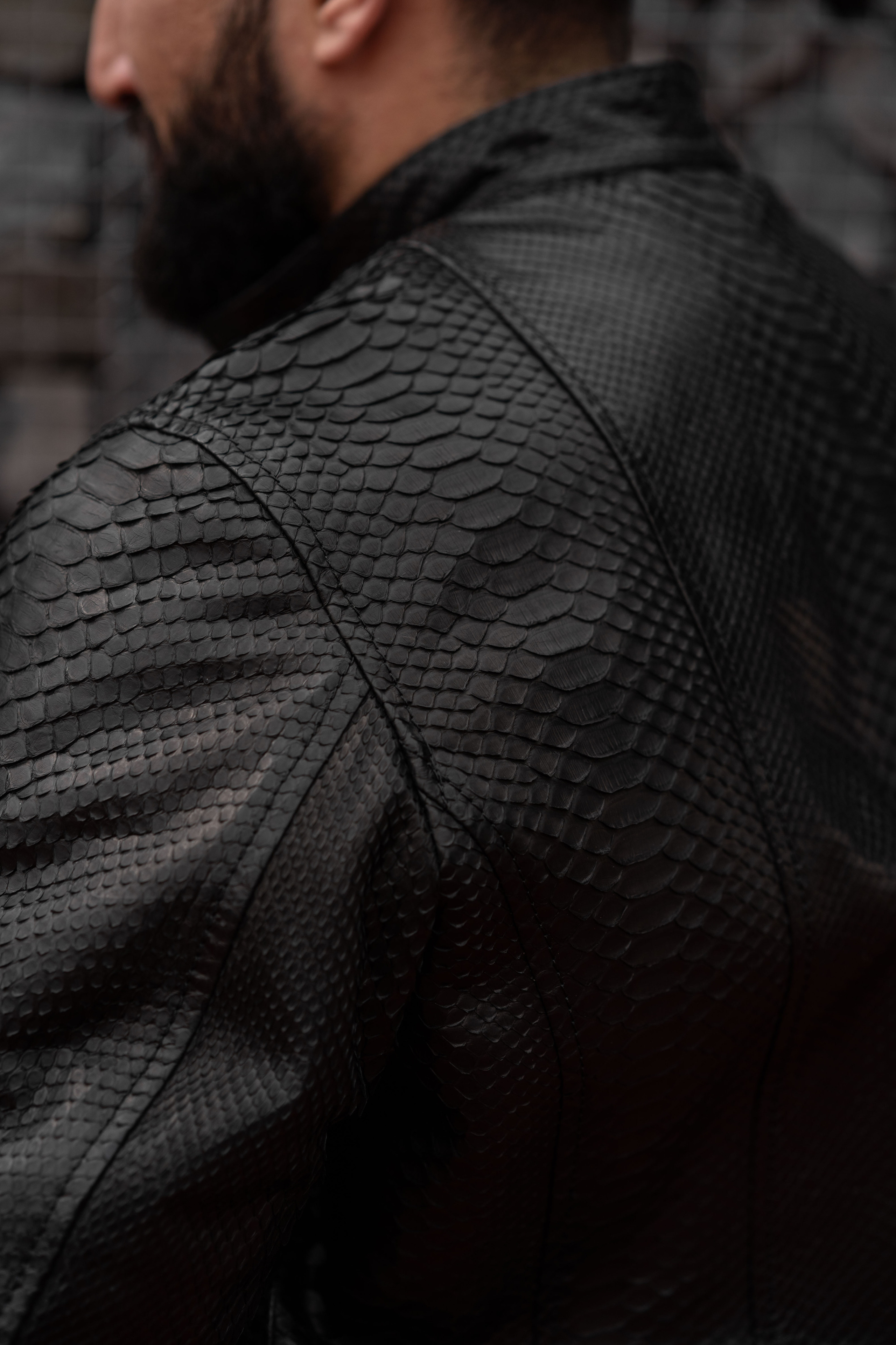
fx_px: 2053
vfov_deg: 36.2
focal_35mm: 55
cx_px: 448
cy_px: 672
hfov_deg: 24.6
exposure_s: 1/1250
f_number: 3.5
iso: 160
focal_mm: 55
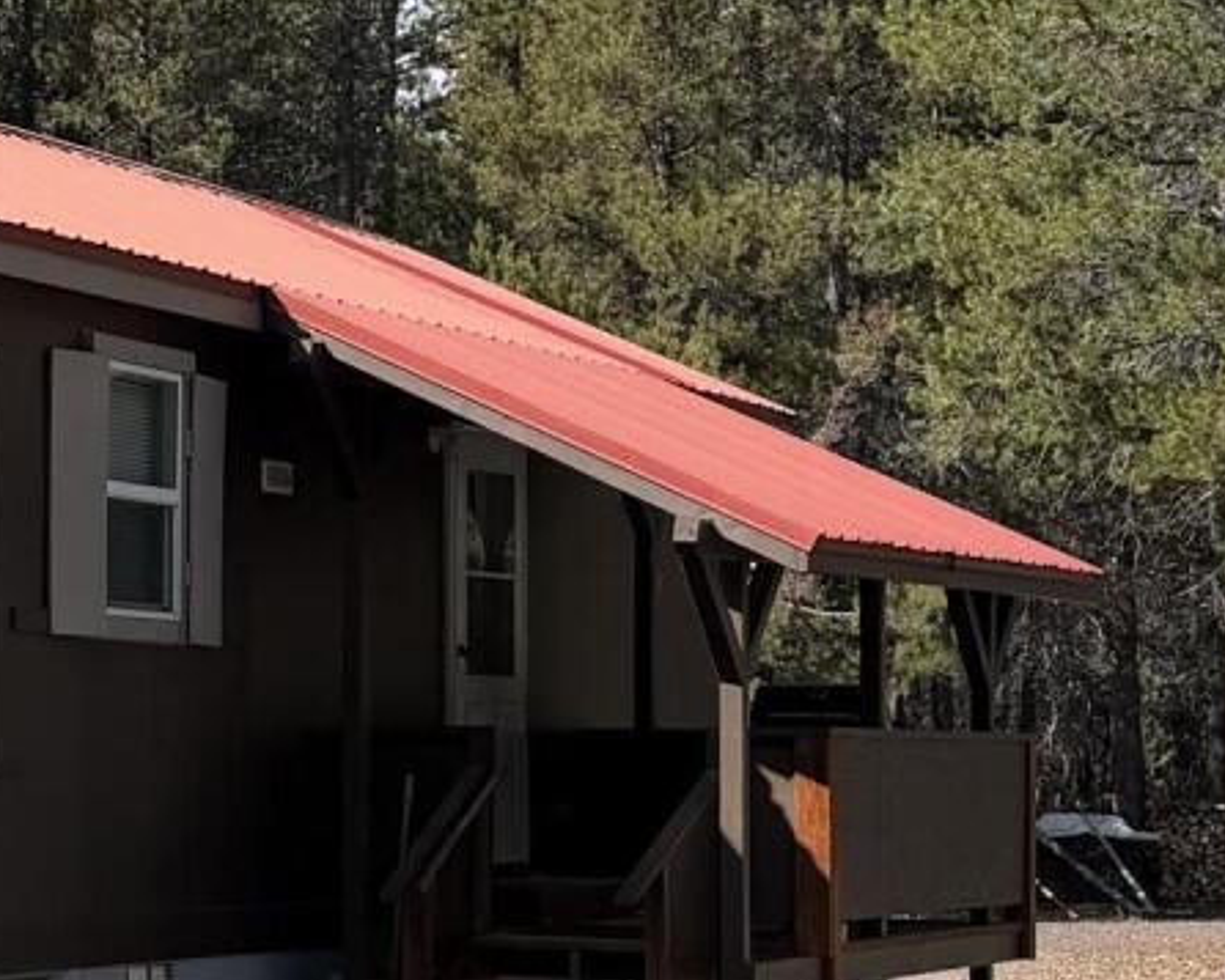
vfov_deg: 14.6
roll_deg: -0.3
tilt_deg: +0.8
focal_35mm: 105
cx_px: -640
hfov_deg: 16.6
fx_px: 3808
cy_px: 716
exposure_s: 1/2525
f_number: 1.78
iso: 80
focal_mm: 6.76
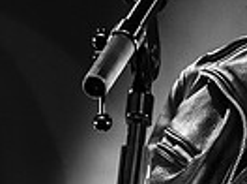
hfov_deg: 6.6
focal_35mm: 297
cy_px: 68
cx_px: 348
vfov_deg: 5.0
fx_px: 2112
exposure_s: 1/160
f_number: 4
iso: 800
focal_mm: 31
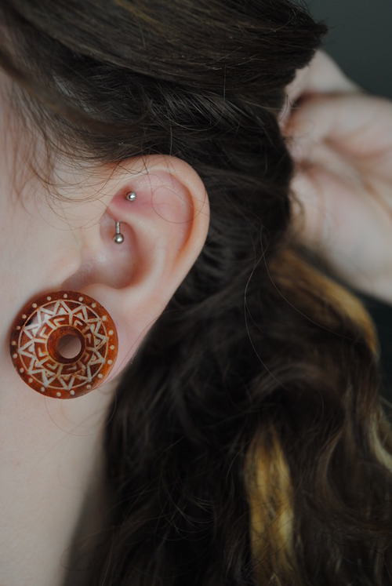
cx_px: 196
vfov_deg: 41.1
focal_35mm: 48
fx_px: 782
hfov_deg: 28.1
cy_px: 293
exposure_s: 1/125
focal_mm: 32
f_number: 5.6
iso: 200
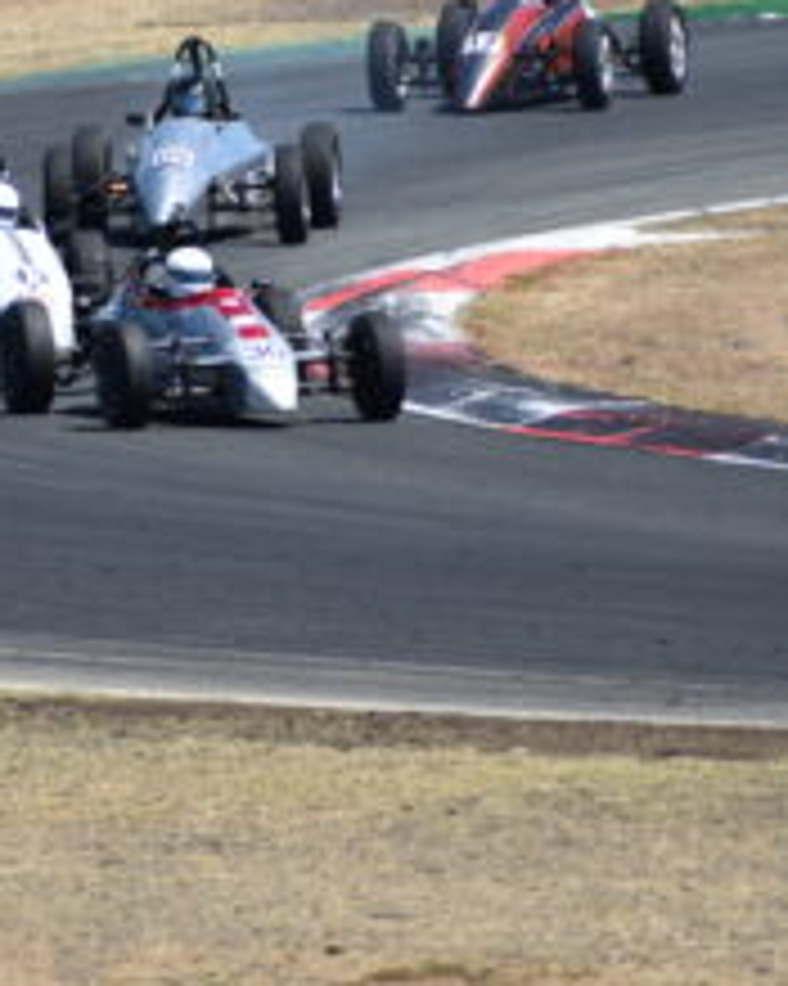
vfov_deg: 1.6
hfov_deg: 1.3
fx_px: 36086
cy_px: 160
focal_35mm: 1237
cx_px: 198
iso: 400
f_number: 7.1
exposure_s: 1/2000
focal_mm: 300
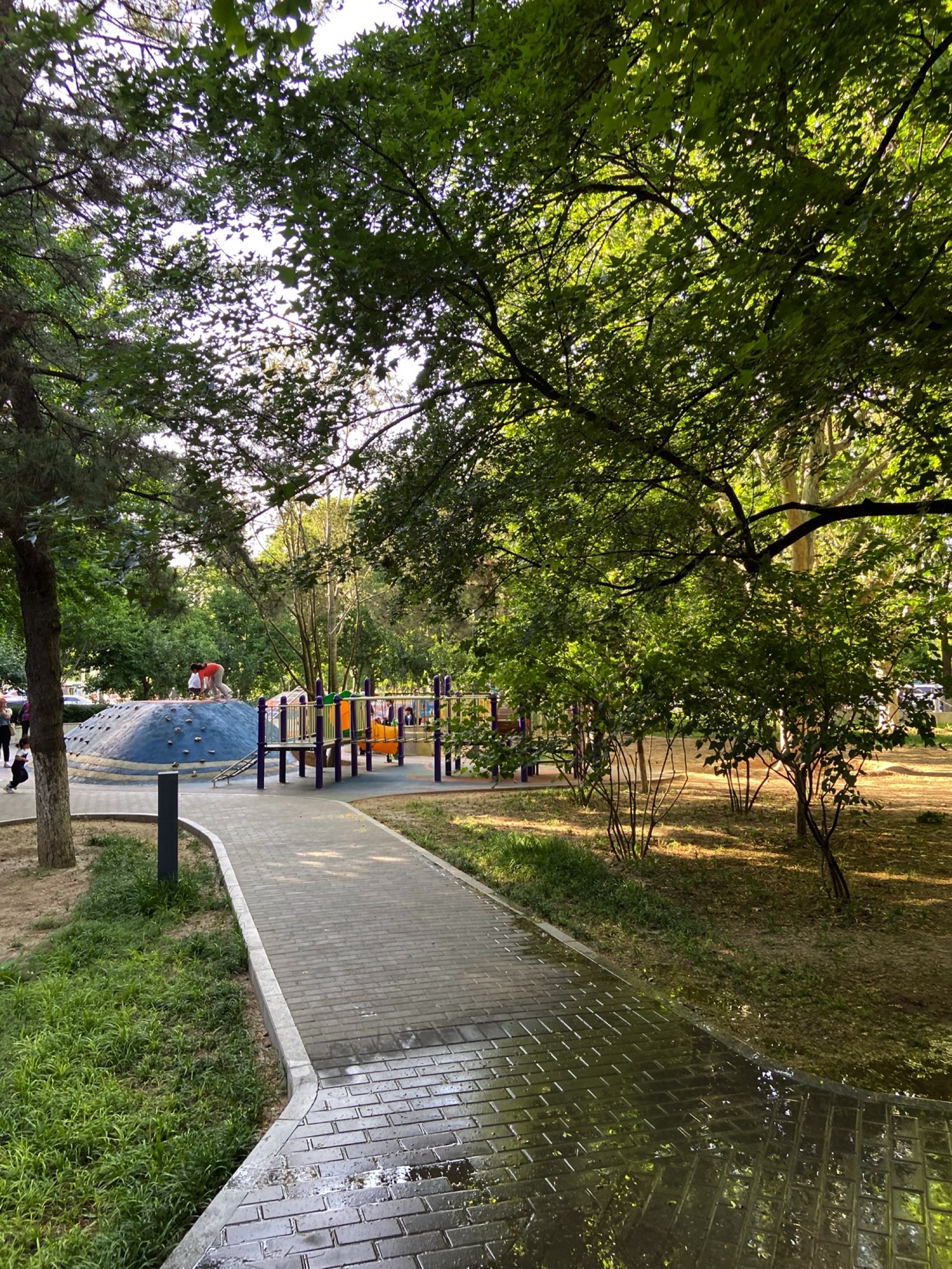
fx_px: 953
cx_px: 476
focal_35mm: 26
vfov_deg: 67.3
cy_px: 634
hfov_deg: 53.1
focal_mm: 4.25
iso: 50
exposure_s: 1/122
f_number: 1.8
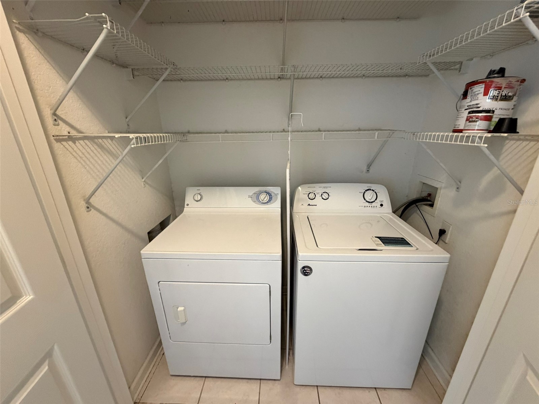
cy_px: 202
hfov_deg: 102.1
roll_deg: +0.6
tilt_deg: -19.0
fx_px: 218
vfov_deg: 85.7
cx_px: 270
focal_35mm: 14
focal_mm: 2.22
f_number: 2.2
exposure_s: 1/60
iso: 500
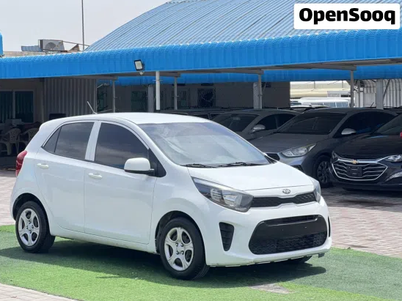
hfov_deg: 21.8
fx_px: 1045
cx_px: 183
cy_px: 135
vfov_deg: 16.4
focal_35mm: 90
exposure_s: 1/286
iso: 32
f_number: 2.8
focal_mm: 9
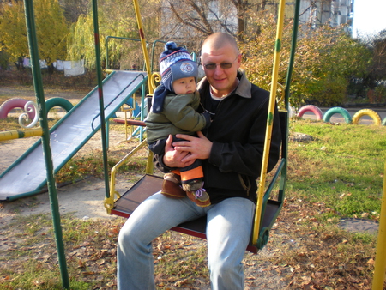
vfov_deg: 37.8
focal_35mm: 38
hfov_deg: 49.0
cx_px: 193
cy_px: 145
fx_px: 424
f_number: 3.1
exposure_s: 1/97.2
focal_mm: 6.3
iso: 64
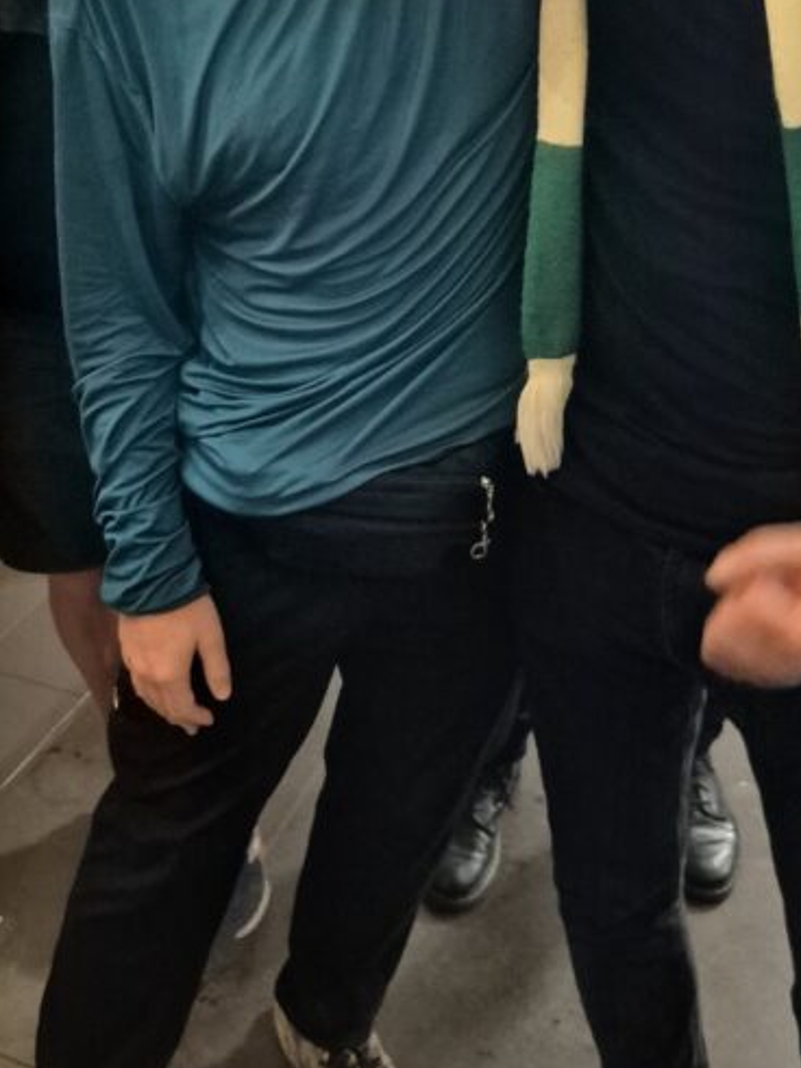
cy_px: 289
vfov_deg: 38.8
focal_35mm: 48
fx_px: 1482
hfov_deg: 30.2
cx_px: 418
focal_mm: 5.4
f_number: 1.8
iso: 1000
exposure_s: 1/100
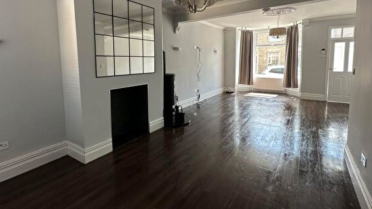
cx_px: 172
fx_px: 187
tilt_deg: -5.1
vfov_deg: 57.5
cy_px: 76
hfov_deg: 89.4
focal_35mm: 19
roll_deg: +0.7
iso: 80
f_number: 2.2
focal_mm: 2.22
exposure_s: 1/99
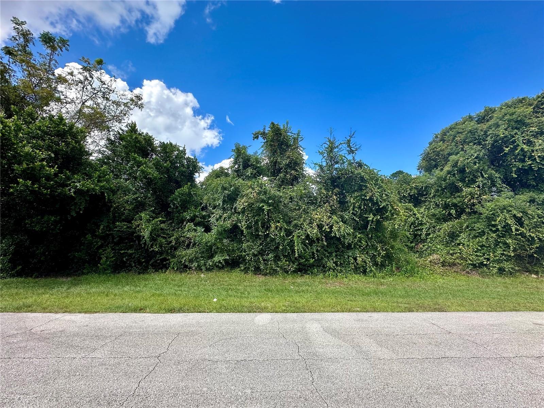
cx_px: 272
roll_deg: -1.2
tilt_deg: +11.1
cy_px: 204
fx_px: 220
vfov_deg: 85.7
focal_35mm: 14
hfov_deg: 102.1
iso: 40
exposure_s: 1/670
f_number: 2.2
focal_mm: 2.22
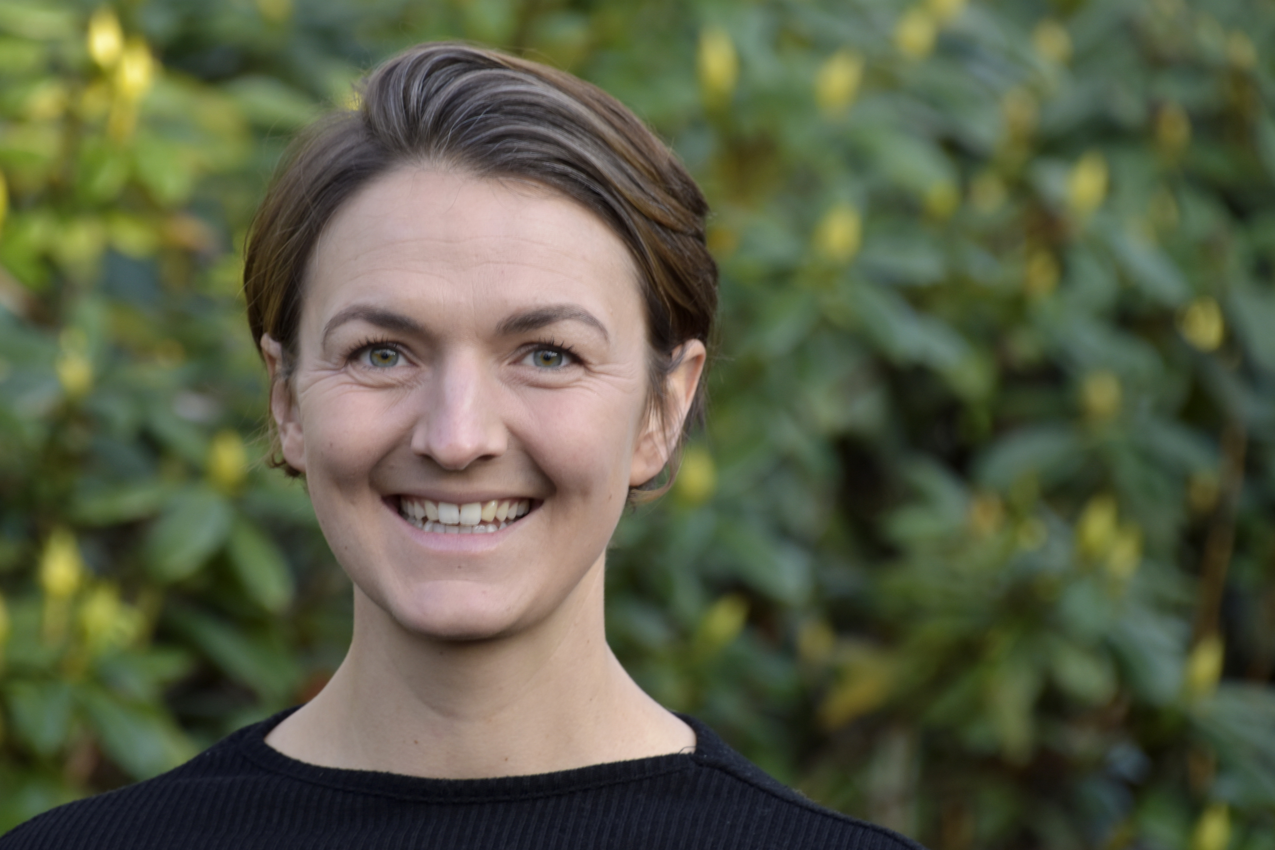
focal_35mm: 311
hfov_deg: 6.6
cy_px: 428
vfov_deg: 4.4
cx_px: 524
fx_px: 11014
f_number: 6
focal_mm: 170
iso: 320
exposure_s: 1/125
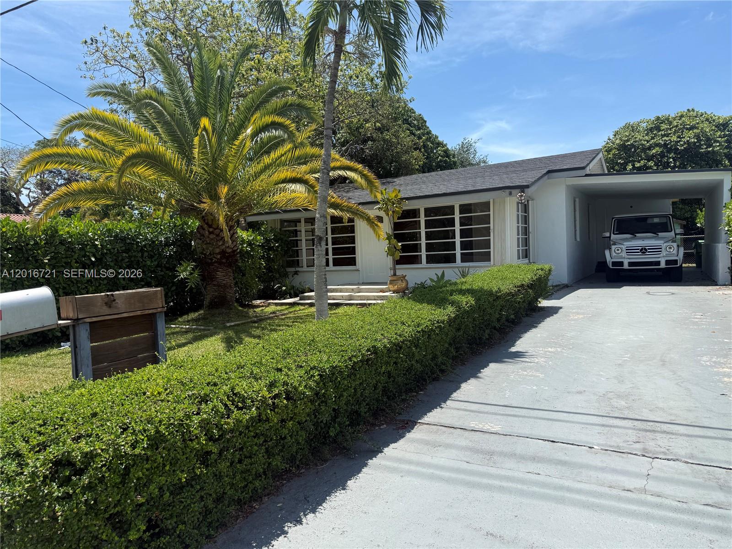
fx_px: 508
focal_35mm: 24
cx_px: 366
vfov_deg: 56.8
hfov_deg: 71.6
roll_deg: +2.5
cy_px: 274
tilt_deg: -1.8
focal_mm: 6.76
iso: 80
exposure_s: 1/3759
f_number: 1.78
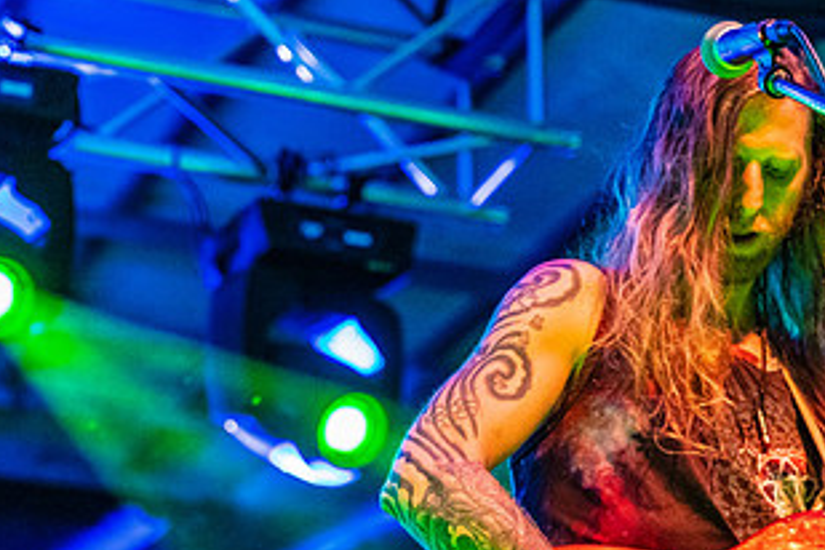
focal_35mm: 141
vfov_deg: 9.7
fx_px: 3231
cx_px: 310
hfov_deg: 14.5
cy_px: 445
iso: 6400
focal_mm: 75
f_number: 3.2
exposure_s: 1/80
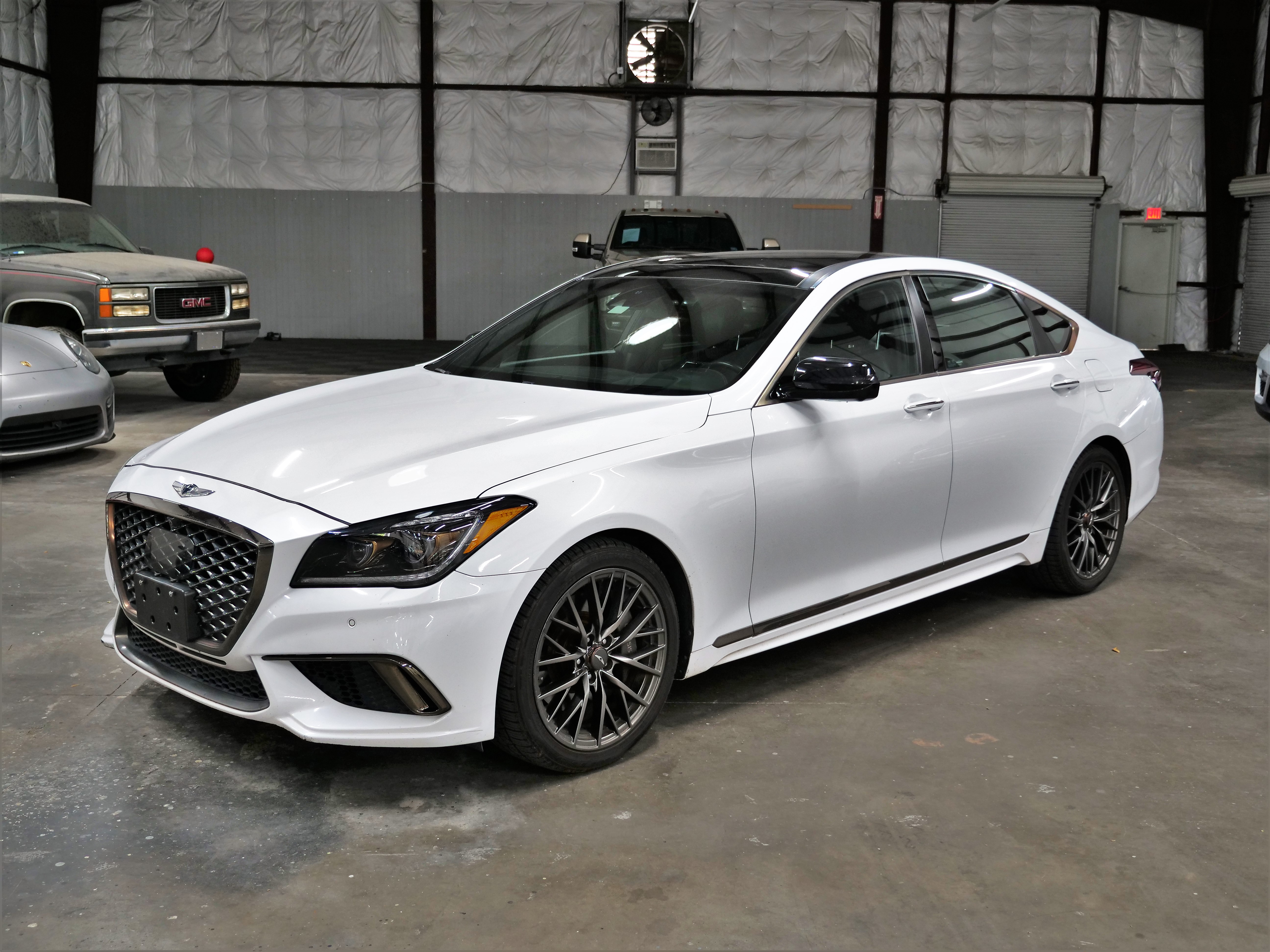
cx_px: 635
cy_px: 476
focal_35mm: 38
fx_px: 1394
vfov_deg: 37.7
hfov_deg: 49.0
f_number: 2.8
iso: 320
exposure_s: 1/60
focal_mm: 19
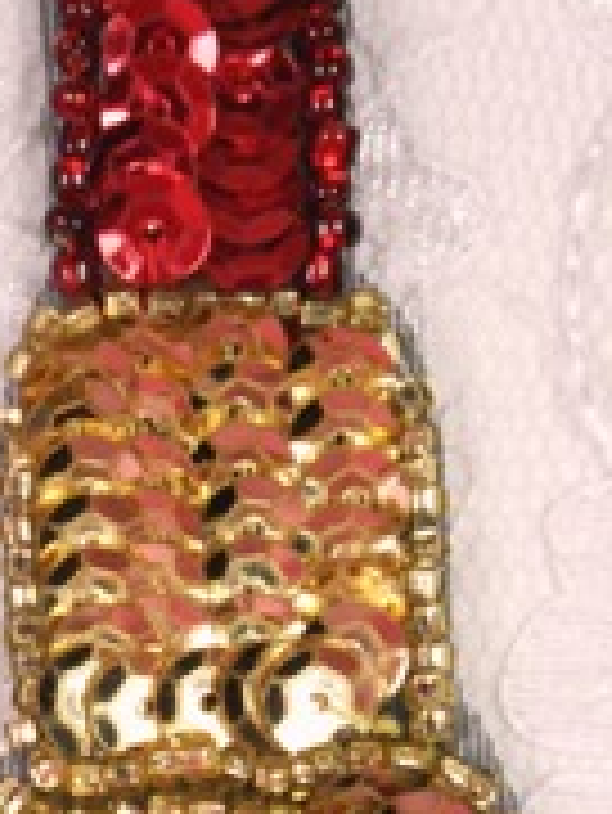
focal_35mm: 127
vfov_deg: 15.2
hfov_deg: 11.7
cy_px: 868
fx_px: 2990
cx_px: 236
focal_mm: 8.3
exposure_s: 1/250
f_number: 4.7
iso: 80
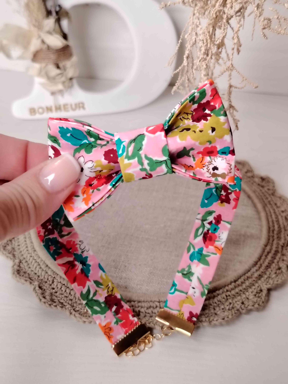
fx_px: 544
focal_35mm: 49
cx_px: 144
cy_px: 192
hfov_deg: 29.7
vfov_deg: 38.9
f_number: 1.75
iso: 316
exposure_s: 1/100
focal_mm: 5.25
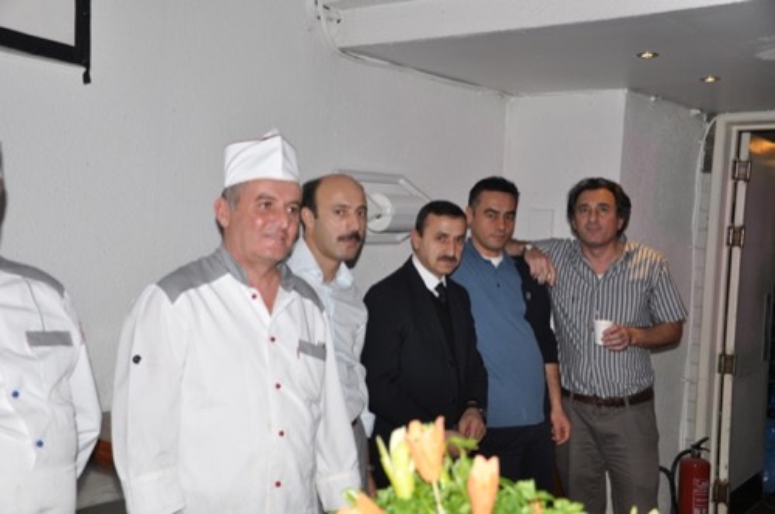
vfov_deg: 31.8
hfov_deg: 46.5
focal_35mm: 42
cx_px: 388
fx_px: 903
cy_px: 257
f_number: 4
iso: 200
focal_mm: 28
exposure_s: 1/60
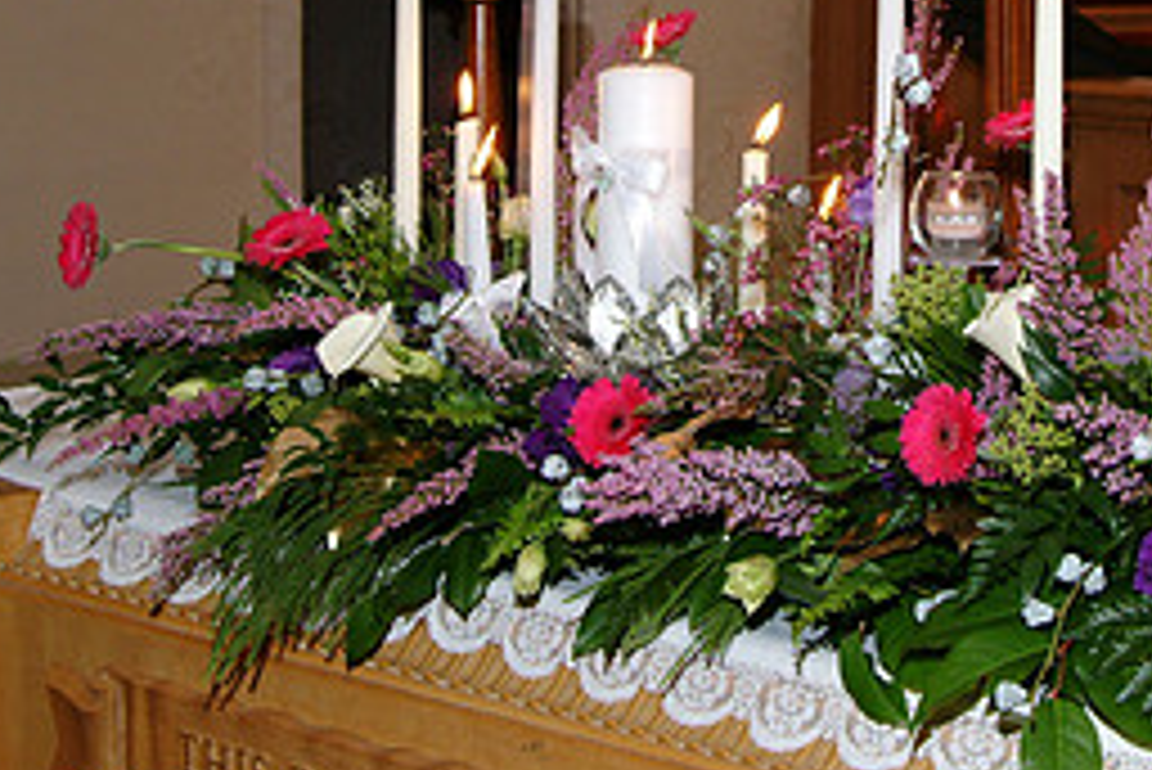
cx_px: 981
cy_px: -25
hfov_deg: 21.1
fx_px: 3042
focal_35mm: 95
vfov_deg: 14.2
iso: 400
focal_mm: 28
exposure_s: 1/60
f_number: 5.6
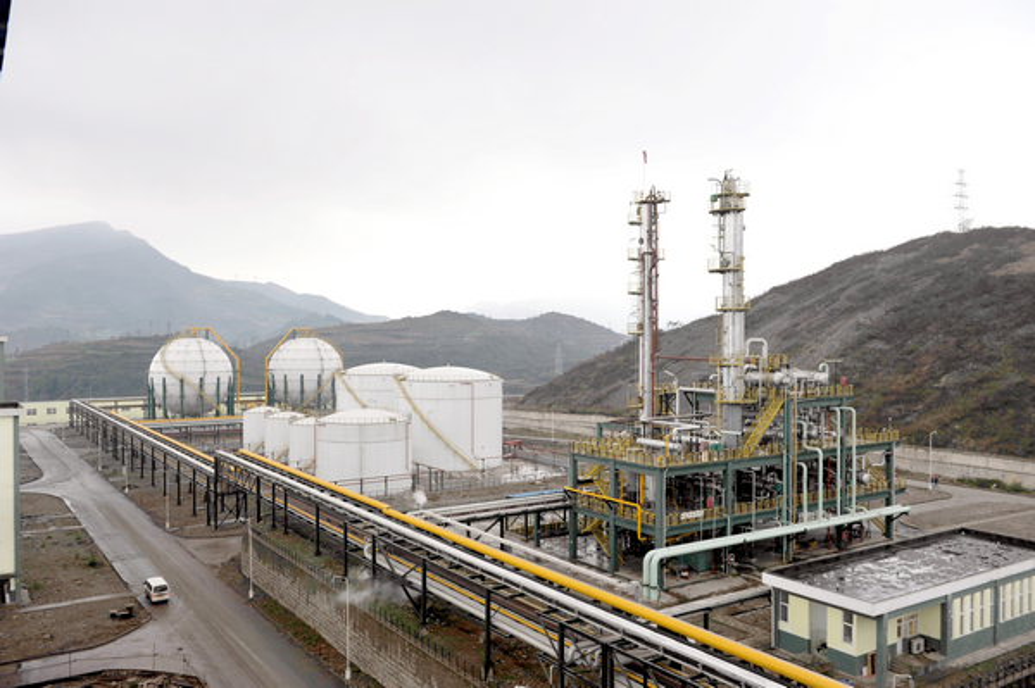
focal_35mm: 31
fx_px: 890
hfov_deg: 60.3
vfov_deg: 42.3
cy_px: 344
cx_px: 518
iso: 200
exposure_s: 1/320
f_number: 4.5
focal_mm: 31
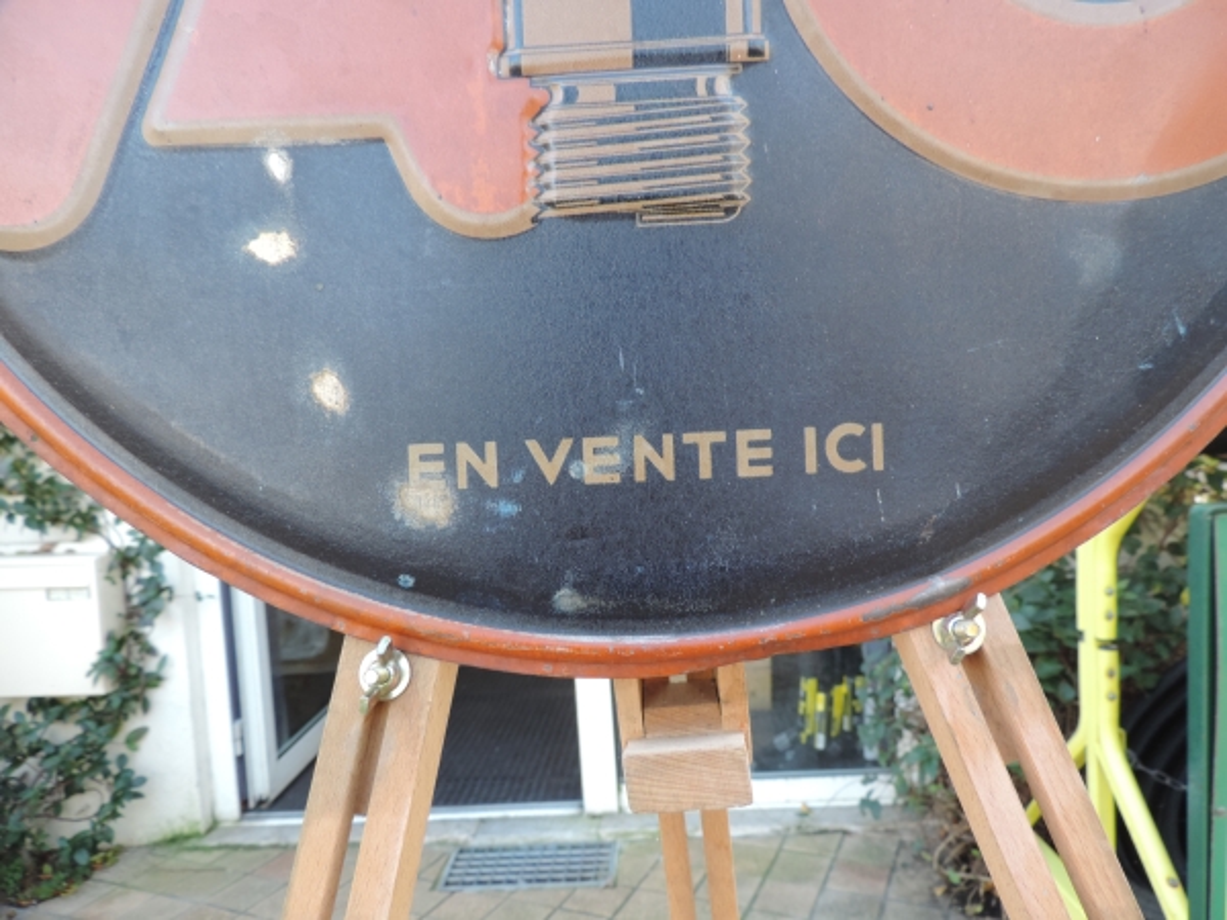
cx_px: 614
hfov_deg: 71.6
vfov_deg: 56.8
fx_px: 851
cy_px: 460
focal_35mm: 24
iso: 140
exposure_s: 1/30
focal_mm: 4.3
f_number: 3
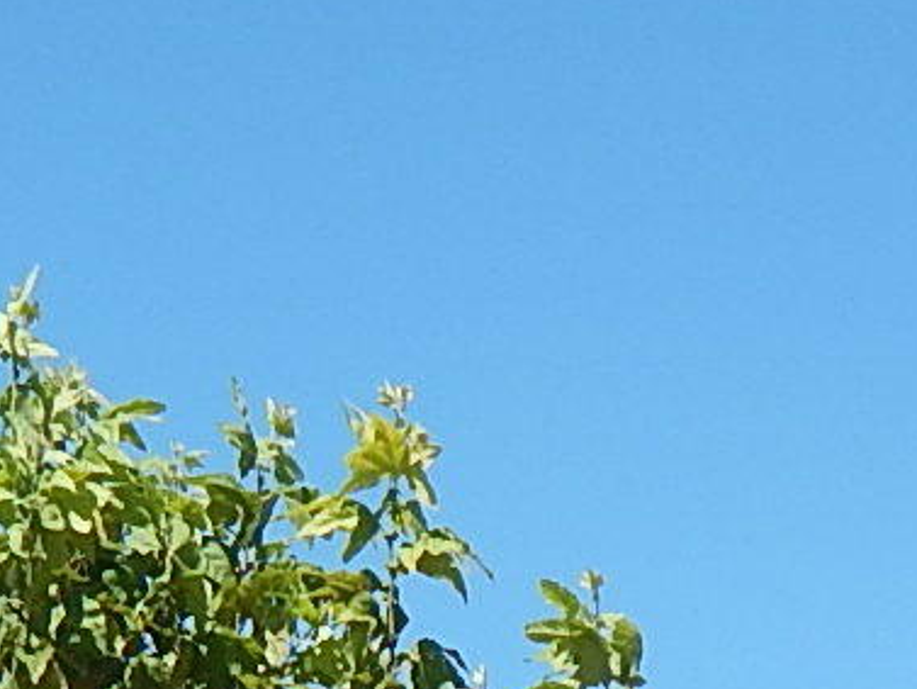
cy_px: 1943
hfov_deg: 8.4
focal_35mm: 229
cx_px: 1554
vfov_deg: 6.1
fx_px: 6068
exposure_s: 1/400
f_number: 6.9
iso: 125
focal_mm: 6.8
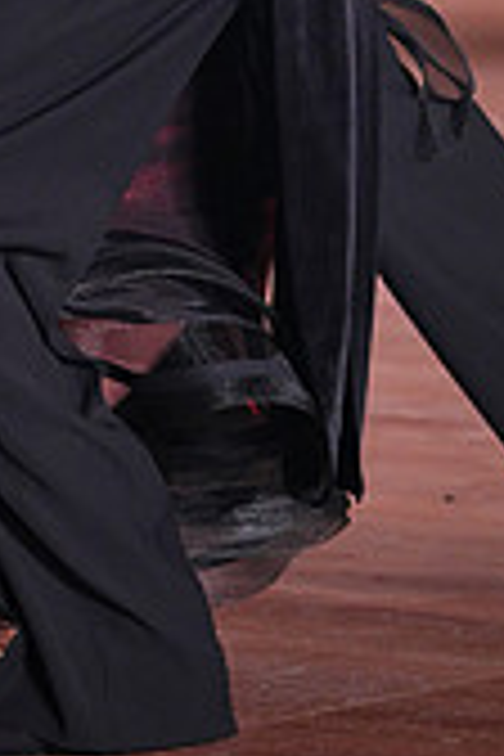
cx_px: -79
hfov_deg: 2.8
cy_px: -369
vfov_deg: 4.2
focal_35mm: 486
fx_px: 10205
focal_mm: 141
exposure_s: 1/400
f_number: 2.8
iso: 800
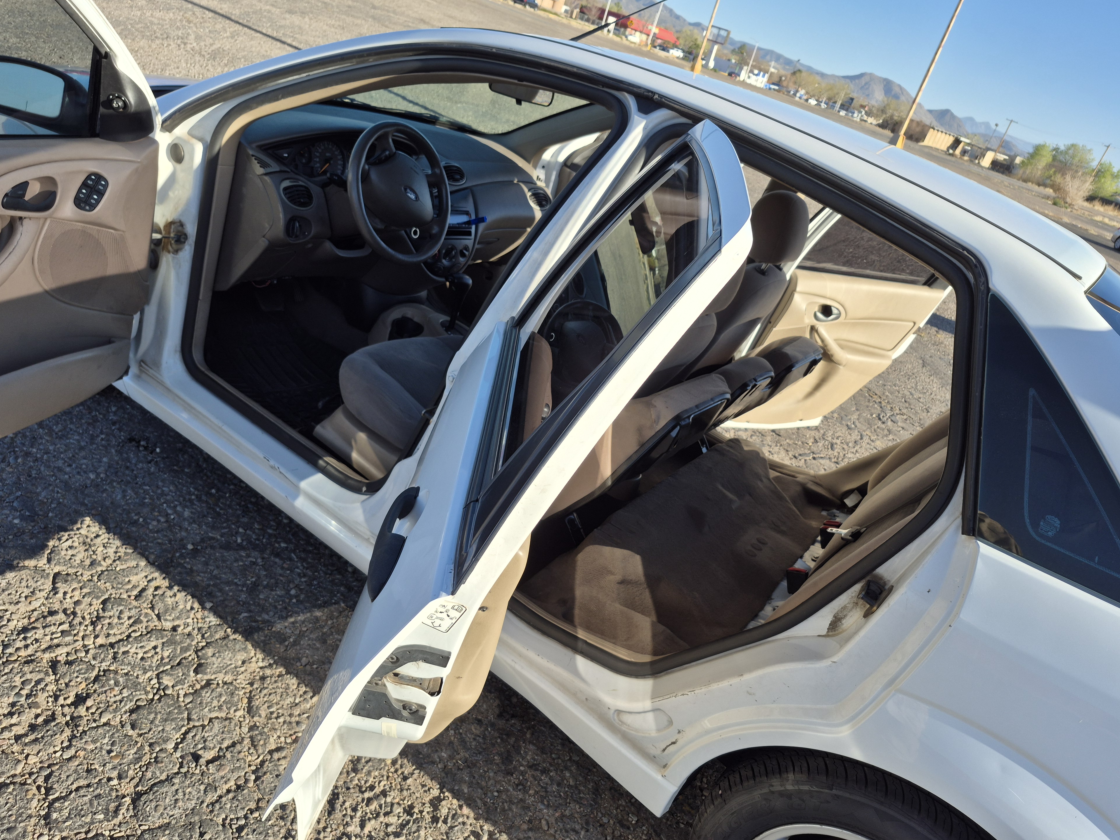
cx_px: 560
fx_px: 777
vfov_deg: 56.8
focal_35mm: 24
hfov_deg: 71.6
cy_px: 406
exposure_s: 1/1014
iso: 25
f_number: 1.8
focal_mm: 5.4
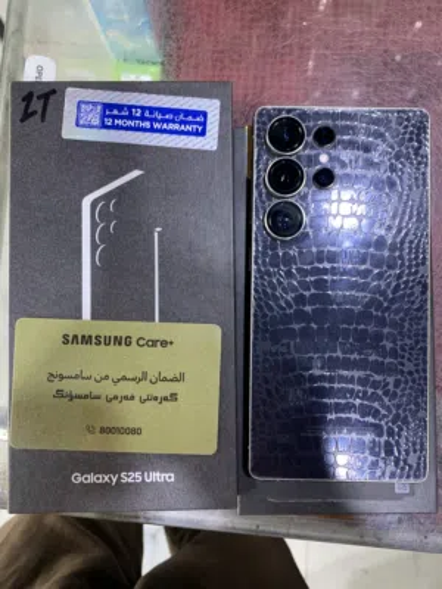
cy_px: 294
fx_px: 443
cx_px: 221
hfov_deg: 53.1
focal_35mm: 26
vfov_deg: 67.3
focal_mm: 4.25
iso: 160
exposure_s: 1/60
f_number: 1.8
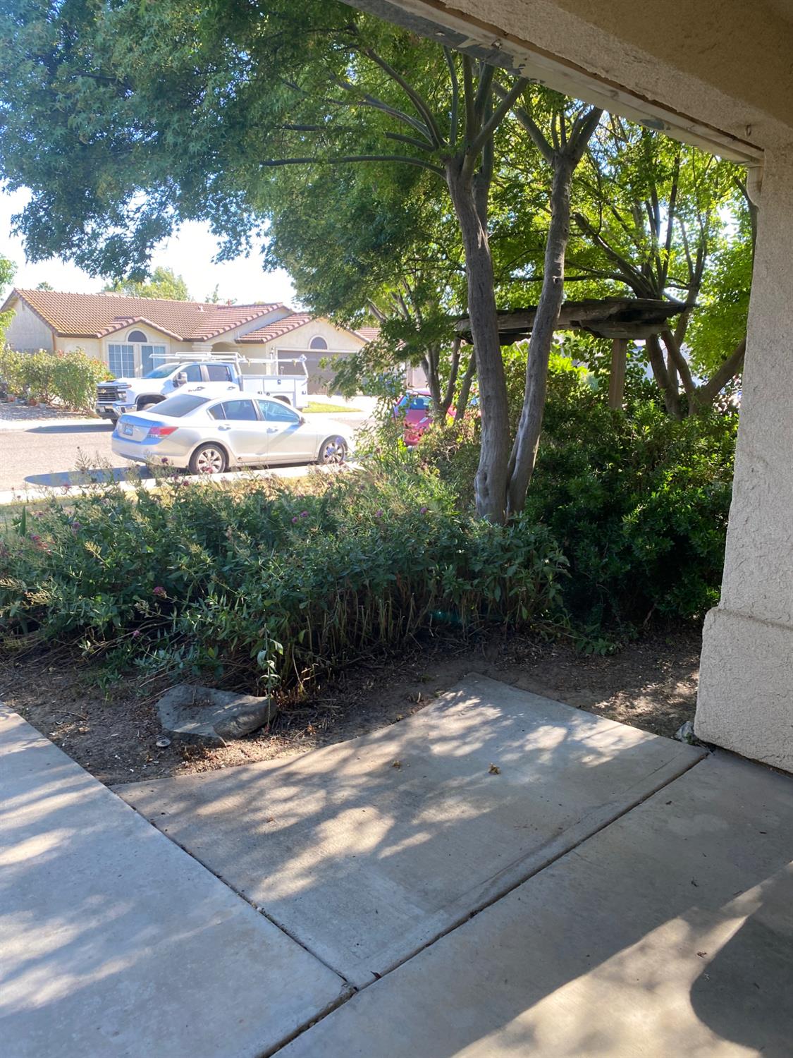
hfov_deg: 53.1
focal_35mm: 26
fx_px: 794
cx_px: 396
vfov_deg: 67.3
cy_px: 529
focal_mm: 4.25
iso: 32
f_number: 1.8
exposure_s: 1/128
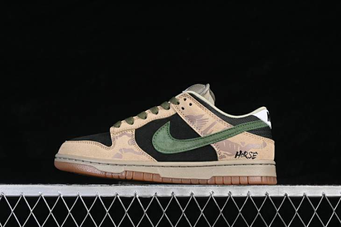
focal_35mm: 75
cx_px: 170
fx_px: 710
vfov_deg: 18.2
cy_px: 114
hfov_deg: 27.0
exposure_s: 1/80
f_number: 7.1
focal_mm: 50
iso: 160
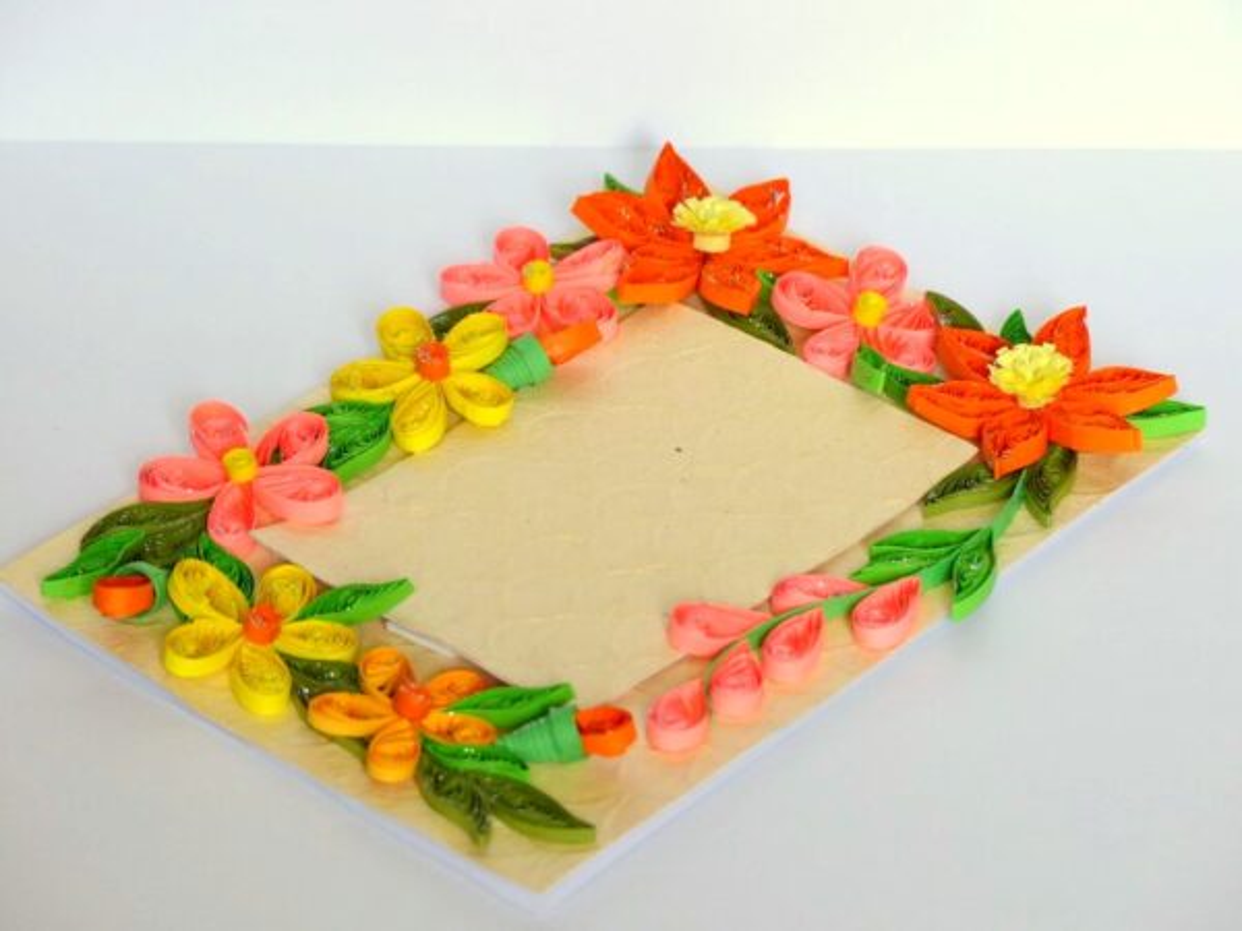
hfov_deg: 13.0
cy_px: 466
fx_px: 5454
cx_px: 621
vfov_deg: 9.8
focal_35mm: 152
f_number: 2.8
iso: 100
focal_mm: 27.4
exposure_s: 1/100
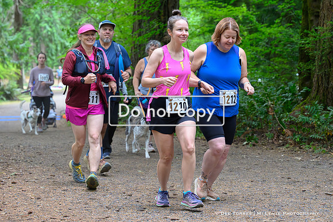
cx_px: 173
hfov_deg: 22.9
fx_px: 821
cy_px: 100
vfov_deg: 15.4
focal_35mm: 89
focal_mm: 70
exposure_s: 1/640
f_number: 4
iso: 10000
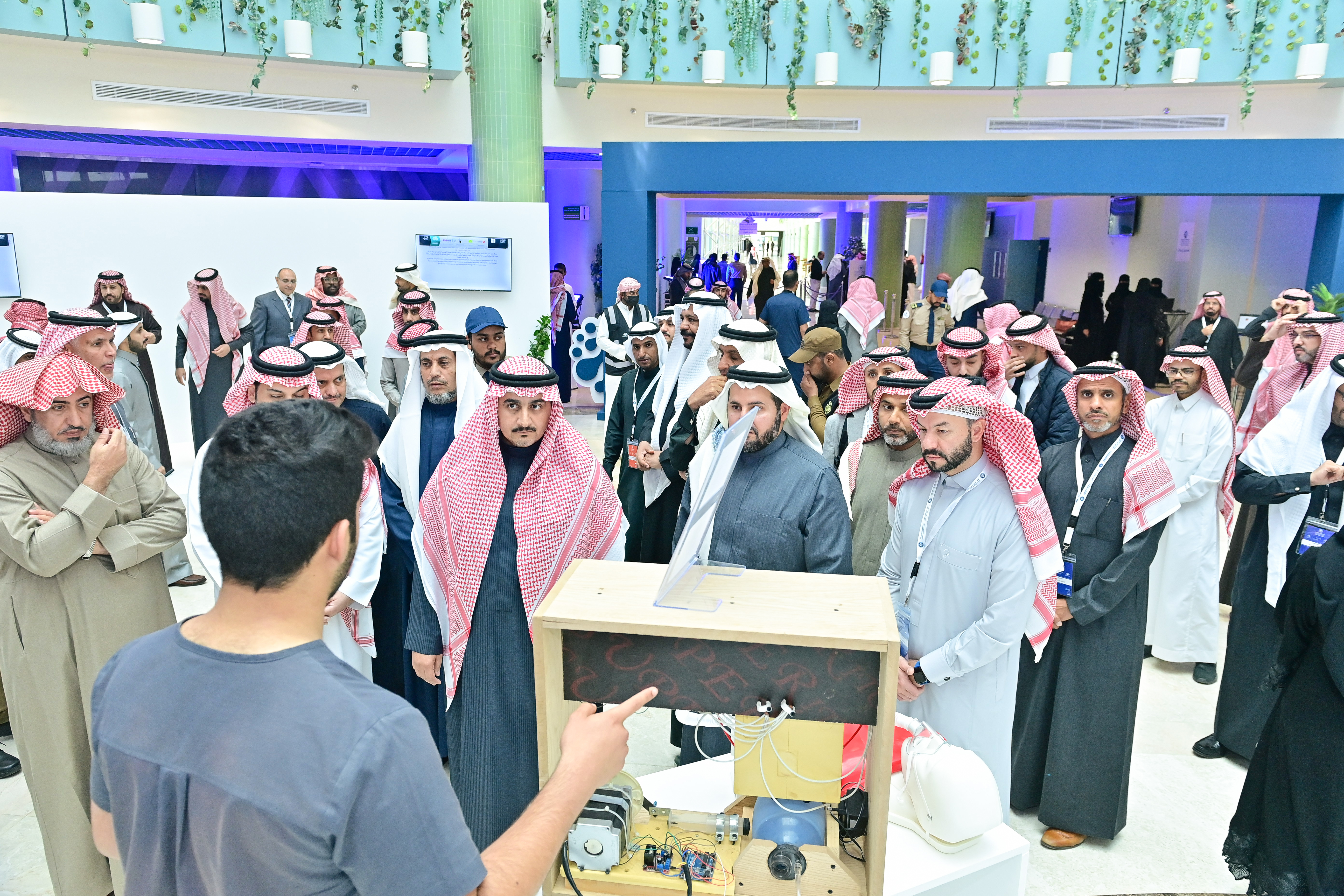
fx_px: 896
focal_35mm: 24
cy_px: 448
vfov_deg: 53.1
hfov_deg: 73.7
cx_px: 672
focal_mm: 24
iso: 1600
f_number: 5.6
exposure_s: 1/200
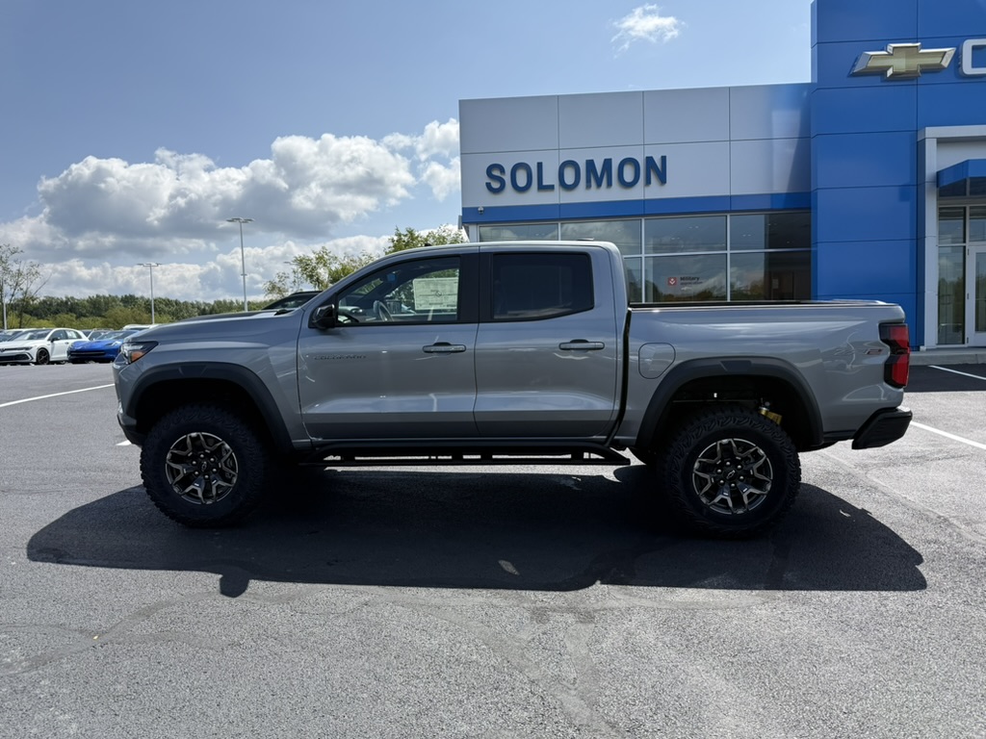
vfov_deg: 56.8
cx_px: 493
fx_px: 684
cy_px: 370
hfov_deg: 71.6
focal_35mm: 24
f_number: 1.78
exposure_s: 1/4673
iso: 80
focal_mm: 6.76
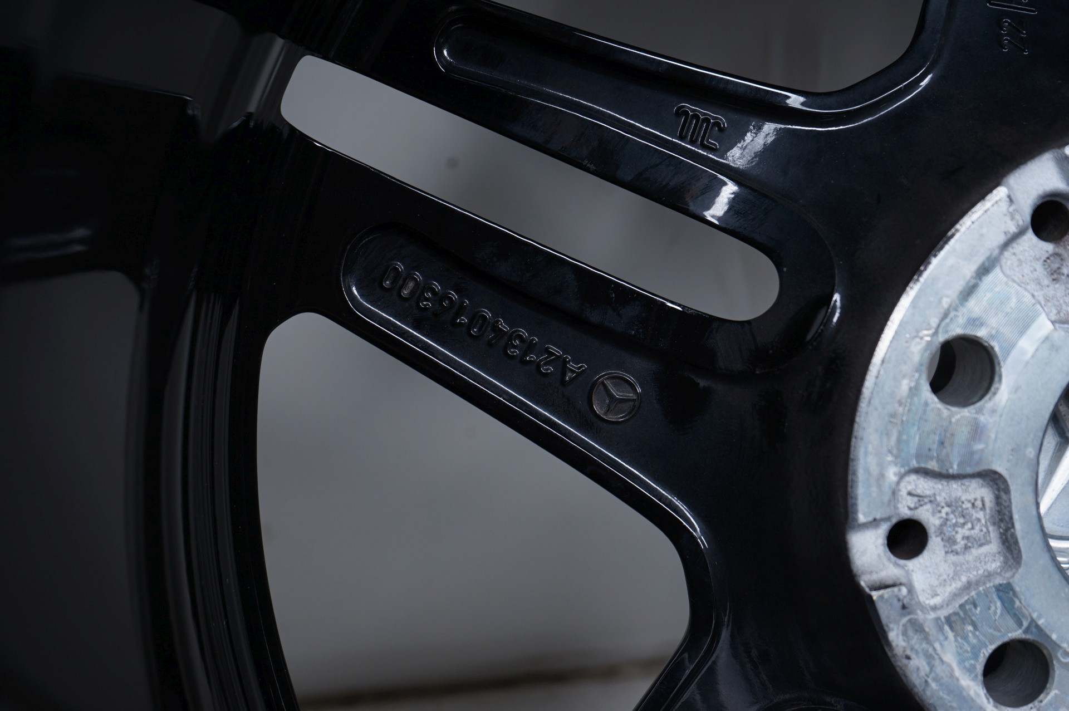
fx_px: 1424
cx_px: 534
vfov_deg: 28.0
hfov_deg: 41.1
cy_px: 356
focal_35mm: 48
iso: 250
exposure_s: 1/125
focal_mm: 48
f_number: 7.1
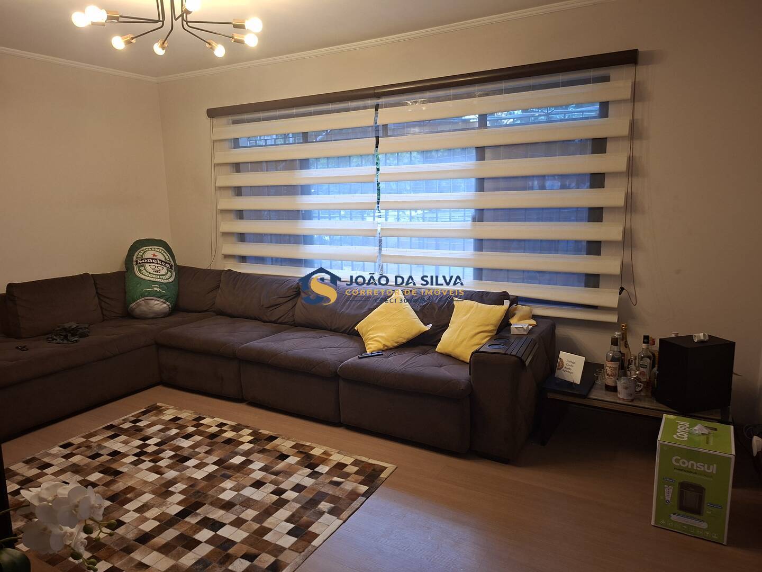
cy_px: 286
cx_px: 381
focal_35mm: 23
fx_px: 506
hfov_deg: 73.9
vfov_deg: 58.9
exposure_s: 1/60
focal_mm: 5.54
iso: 200
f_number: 1.8
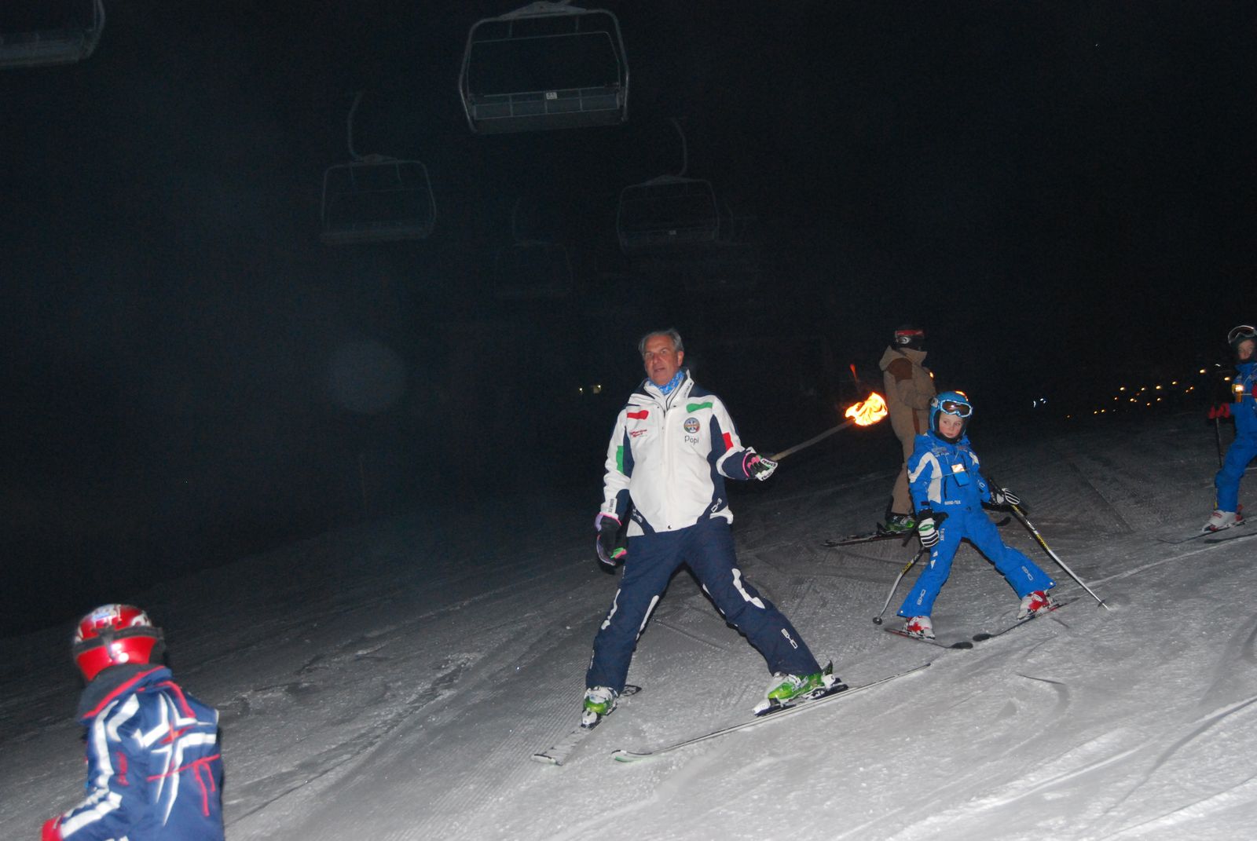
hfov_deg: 41.1
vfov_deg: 28.2
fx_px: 1678
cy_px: 420
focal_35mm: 48
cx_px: 628
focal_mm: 32
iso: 1250
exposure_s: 1/60
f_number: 4.5
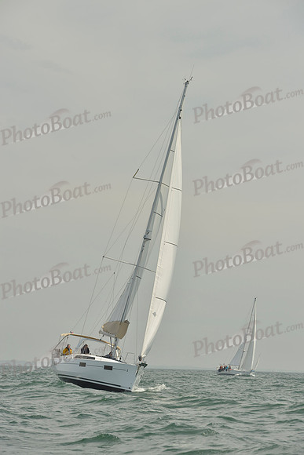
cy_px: 228
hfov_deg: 12.5
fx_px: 1392
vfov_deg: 18.6
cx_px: 152
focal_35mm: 110
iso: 200
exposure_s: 1/1250
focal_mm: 110
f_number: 9
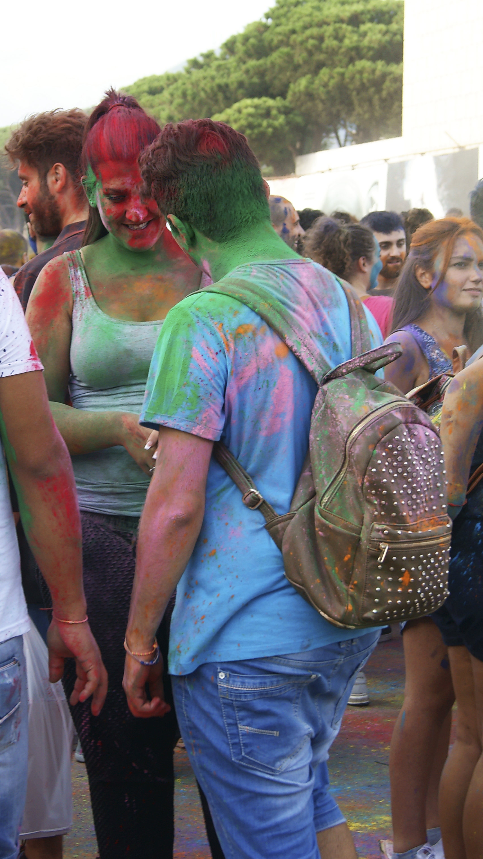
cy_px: 429
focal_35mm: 83
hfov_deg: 14.5
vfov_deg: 25.7
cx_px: 91
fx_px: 1885
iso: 100
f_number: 6.3
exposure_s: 1/100
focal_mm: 35
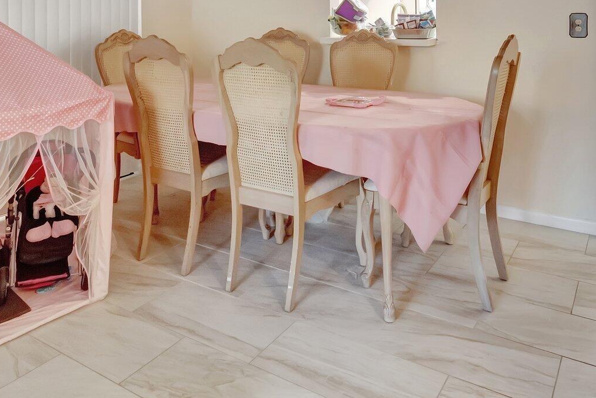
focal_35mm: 30
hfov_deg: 61.9
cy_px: 23
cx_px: 310
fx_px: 497
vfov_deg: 39.7
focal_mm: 10
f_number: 8
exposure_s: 1/15
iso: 5000
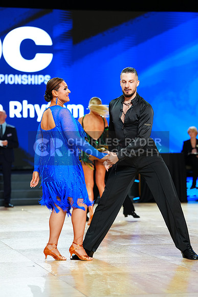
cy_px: 148
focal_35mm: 114
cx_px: 99
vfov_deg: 17.9
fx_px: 940
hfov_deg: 12.0
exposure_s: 1/400
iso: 800
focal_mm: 114
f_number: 2.8
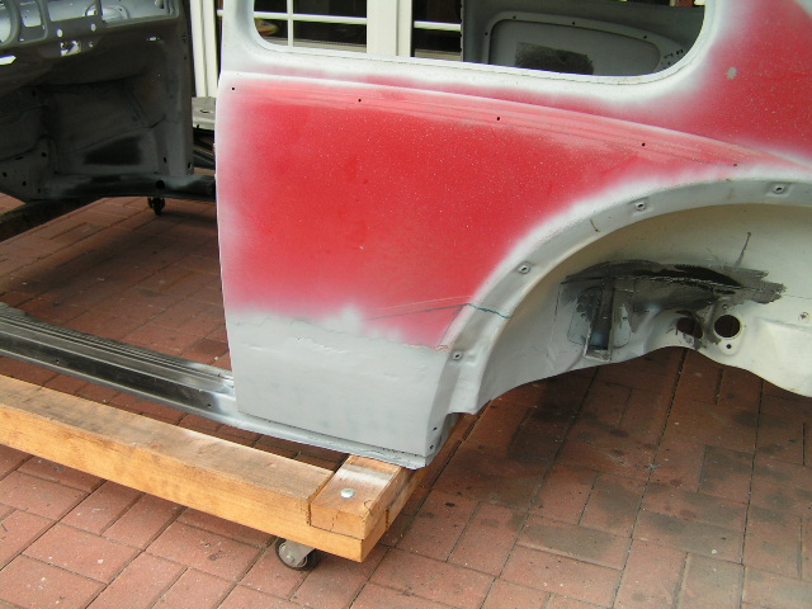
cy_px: 304
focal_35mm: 38
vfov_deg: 37.7
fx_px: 891
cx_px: 406
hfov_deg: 49.0
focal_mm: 6.3
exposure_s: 1/100
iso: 50
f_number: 2.8
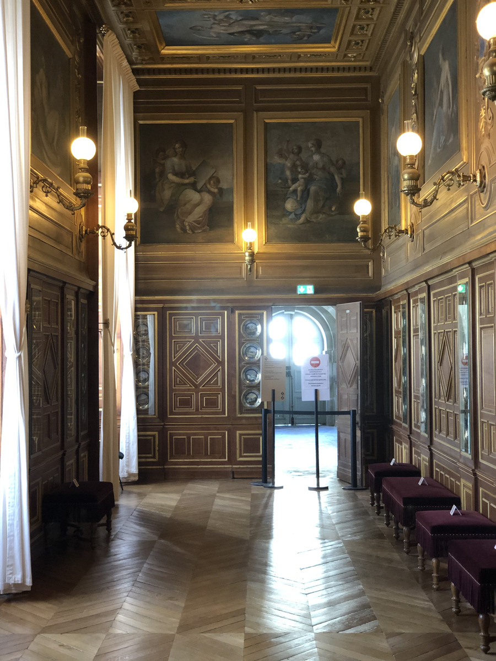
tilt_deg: +1.4
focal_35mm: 52
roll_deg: +1.3
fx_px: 993
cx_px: 248
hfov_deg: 28.0
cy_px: 330
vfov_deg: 36.8
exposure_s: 1/9
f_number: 2.4
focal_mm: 6
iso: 160
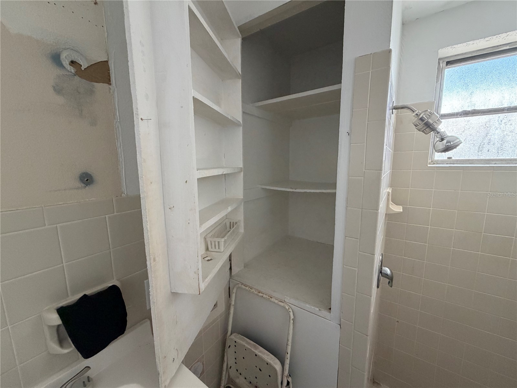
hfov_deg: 102.1
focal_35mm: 14
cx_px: 258
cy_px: 194
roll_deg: +0.2
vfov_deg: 85.7
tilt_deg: -8.0
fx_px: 209
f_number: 2.2
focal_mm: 2.22
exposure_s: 1/74
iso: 320
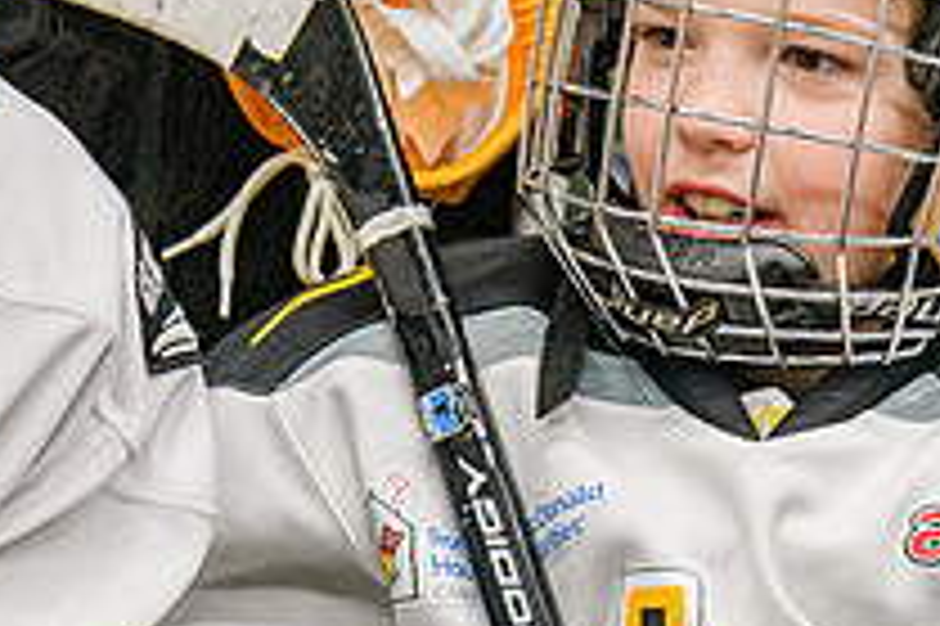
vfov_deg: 3.3
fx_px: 10801
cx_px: 700
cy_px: 92
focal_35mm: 414
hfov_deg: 5.0
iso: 3200
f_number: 5.6
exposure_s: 1/200
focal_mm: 120
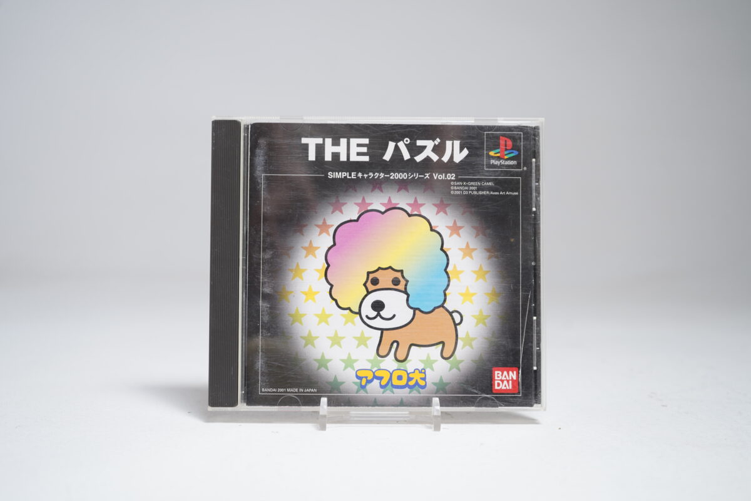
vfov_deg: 28.6
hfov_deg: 41.9
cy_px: 250
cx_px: 376
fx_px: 980
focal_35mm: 47
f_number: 5.6
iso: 100
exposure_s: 1/5
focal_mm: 47
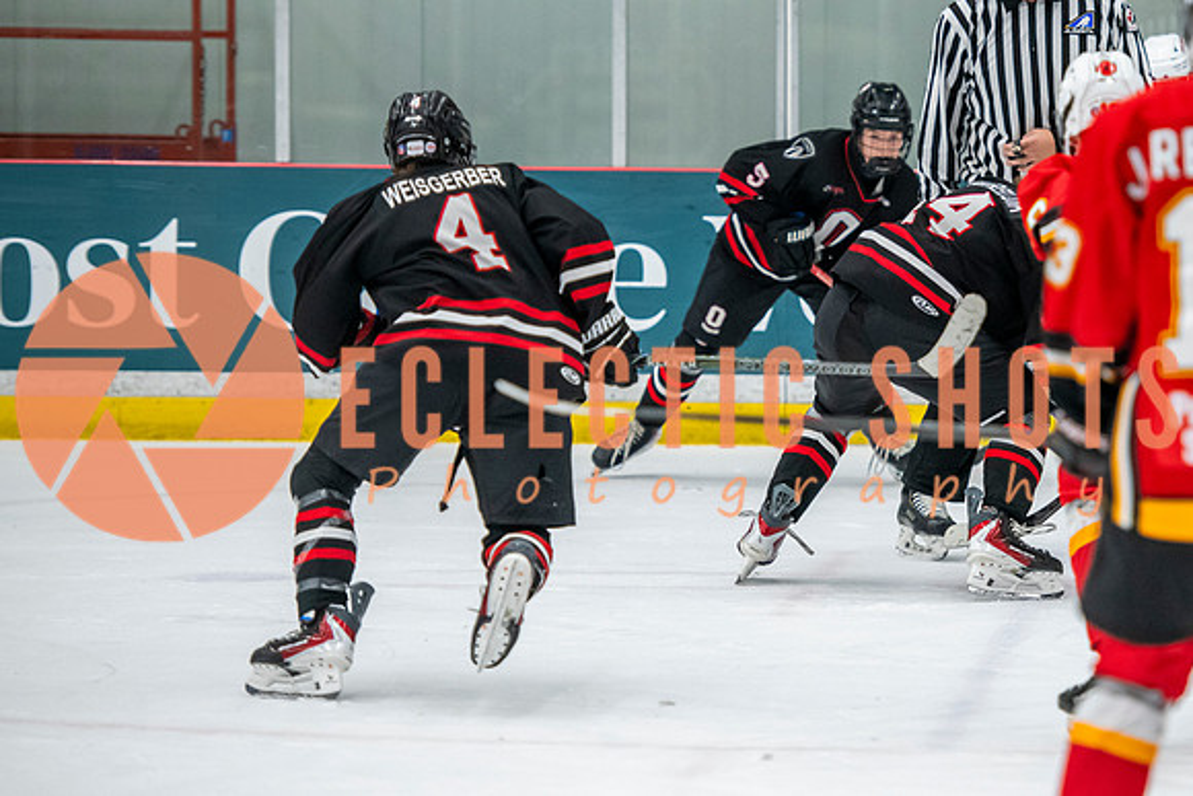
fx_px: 7133
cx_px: 898
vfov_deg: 6.4
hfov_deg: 9.5
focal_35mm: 215
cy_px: 327
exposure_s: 1/640
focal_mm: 140
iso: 2000
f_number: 3.2
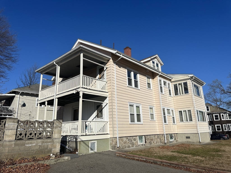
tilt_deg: +17.5
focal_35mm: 24
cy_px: 86
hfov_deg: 71.6
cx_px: 116
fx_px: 160
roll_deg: +1.7
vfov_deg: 56.8
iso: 80
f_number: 1.78
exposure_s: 1/12048
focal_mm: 6.86
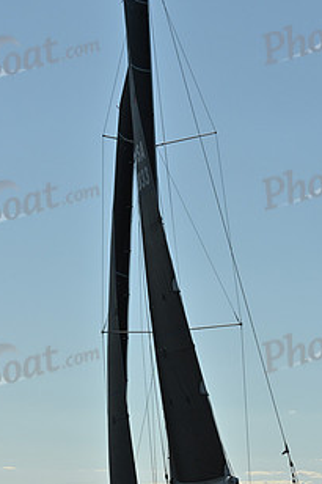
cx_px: 181
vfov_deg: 15.5
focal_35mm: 132
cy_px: 273
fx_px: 1773
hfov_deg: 10.4
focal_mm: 70
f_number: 13
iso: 320
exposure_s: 1/1250
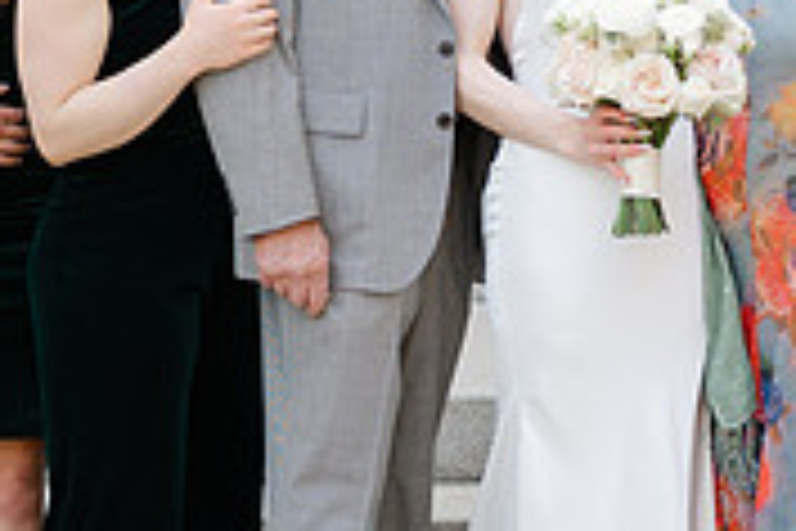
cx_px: 634
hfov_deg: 12.5
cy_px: 119
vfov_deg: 8.4
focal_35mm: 164
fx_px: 3626
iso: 64
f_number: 2
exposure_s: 1/320
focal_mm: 50
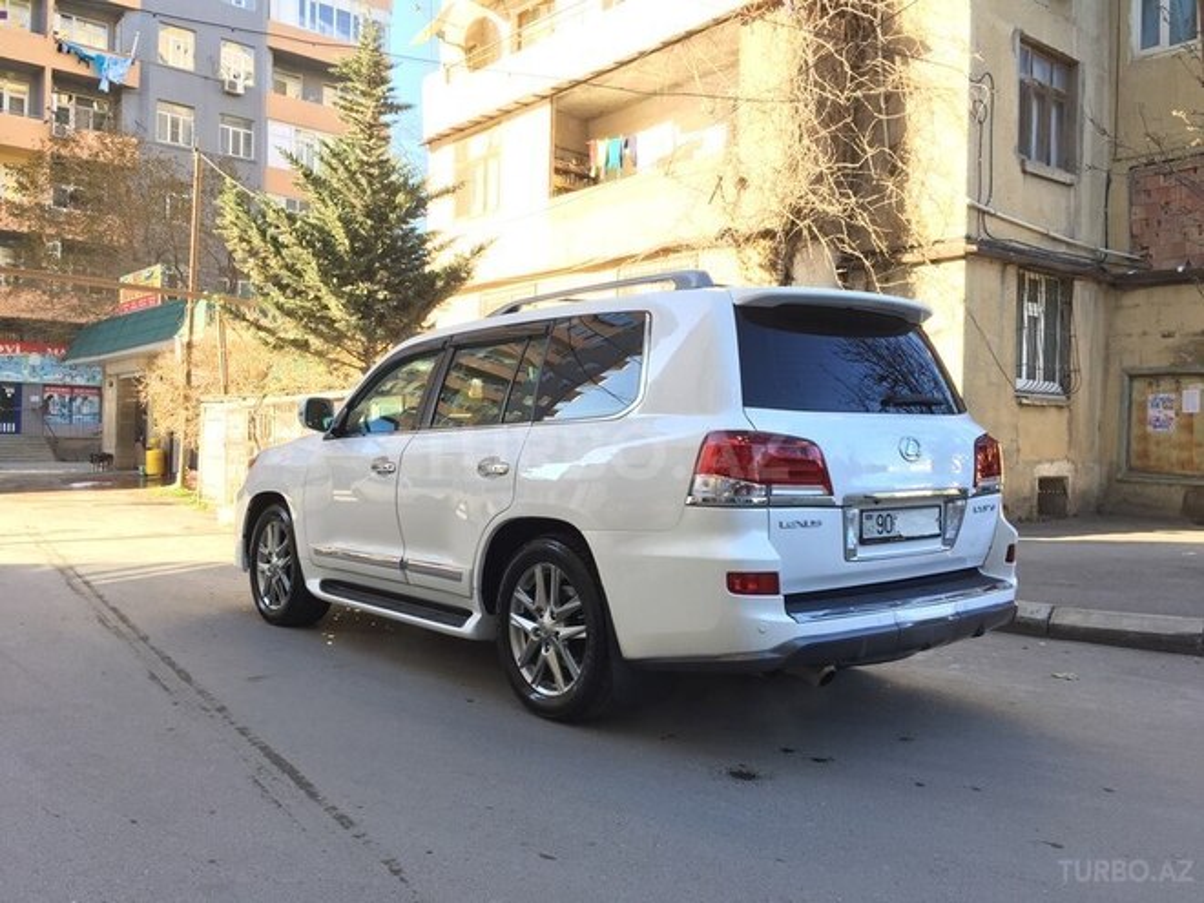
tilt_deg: +1.7
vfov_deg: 48.2
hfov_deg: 61.7
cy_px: 452
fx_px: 1009
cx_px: 602
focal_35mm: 29
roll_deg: -1.5
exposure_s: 1/148
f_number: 2.2
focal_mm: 4.15
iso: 32
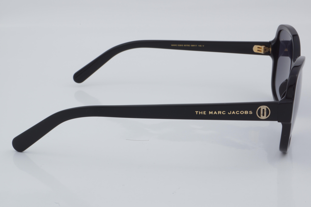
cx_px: 156
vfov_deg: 18.2
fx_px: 648
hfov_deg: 27.0
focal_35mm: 75
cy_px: 104
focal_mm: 50
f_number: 32
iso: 100
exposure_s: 1/4
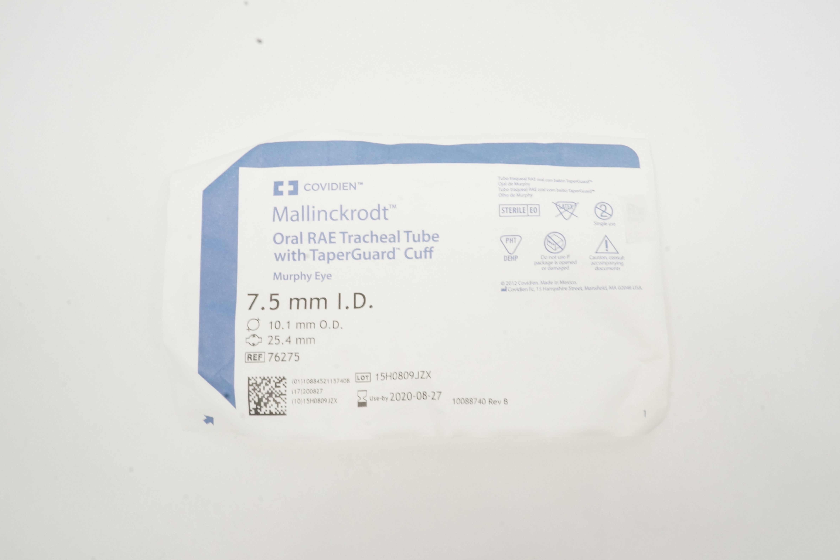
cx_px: 419
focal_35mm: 31
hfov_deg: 60.3
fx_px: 723
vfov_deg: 42.3
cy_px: 287
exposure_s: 1/5
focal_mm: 20
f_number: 22
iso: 800
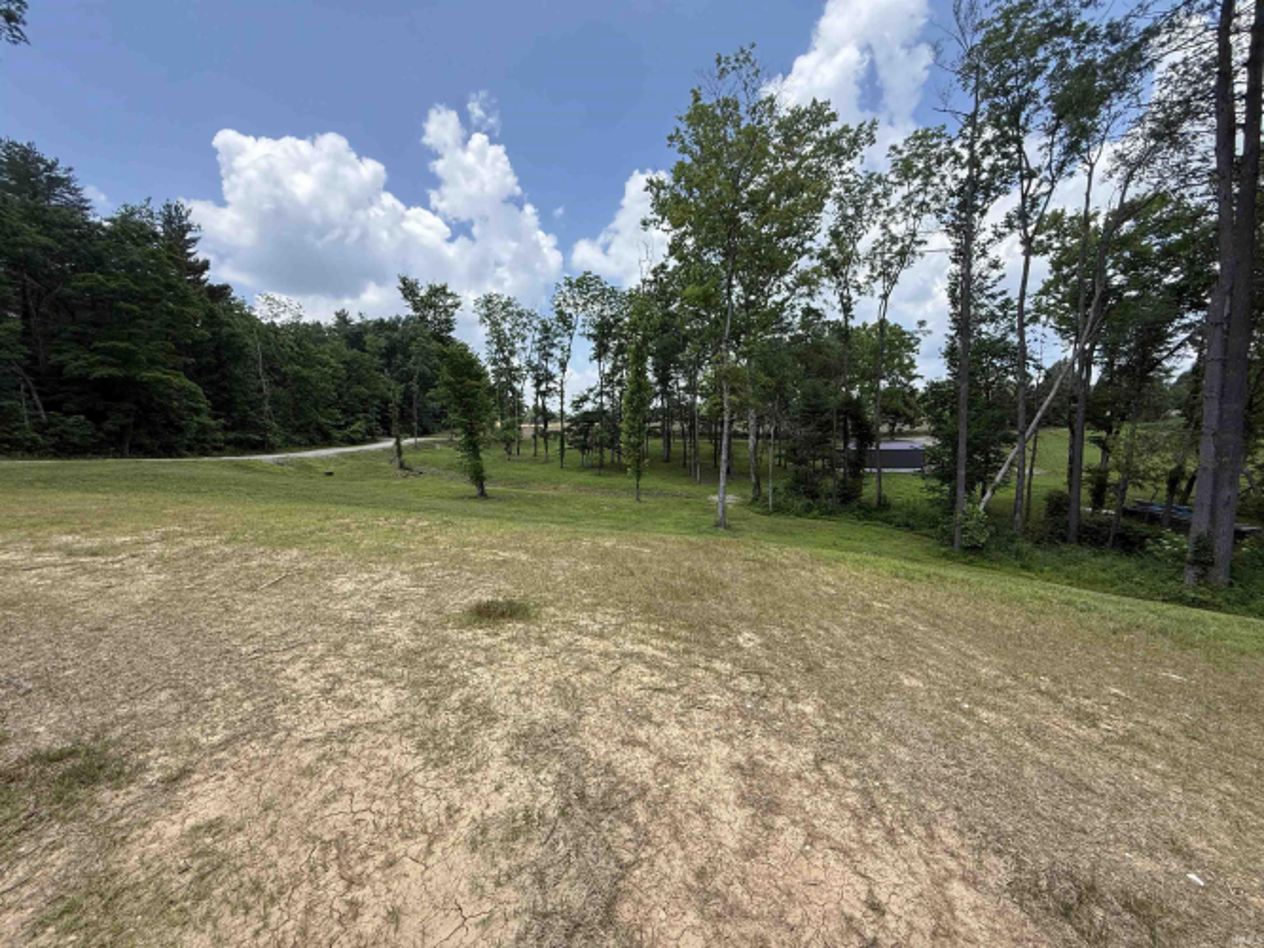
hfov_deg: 102.1
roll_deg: +0.7
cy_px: 474
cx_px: 632
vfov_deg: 85.7
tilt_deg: -3.3
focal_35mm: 14
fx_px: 511
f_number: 2.2
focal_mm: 2.22
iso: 64
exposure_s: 1/1033
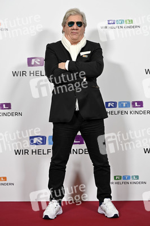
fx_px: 470
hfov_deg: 18.2
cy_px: 113
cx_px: 75
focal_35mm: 75
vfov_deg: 27.0
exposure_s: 1/320
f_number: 3.5
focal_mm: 75
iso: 800
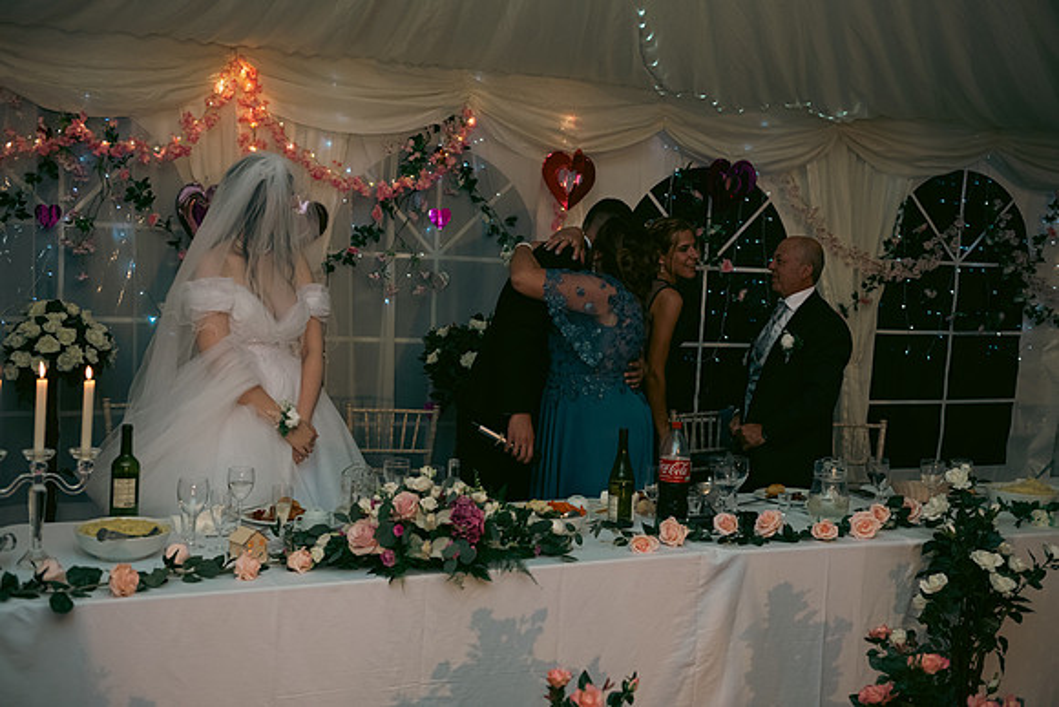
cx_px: 530
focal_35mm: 44
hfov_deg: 44.5
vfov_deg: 30.5
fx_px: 1295
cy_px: 354
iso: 800
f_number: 3.5
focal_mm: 44
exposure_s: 1/160
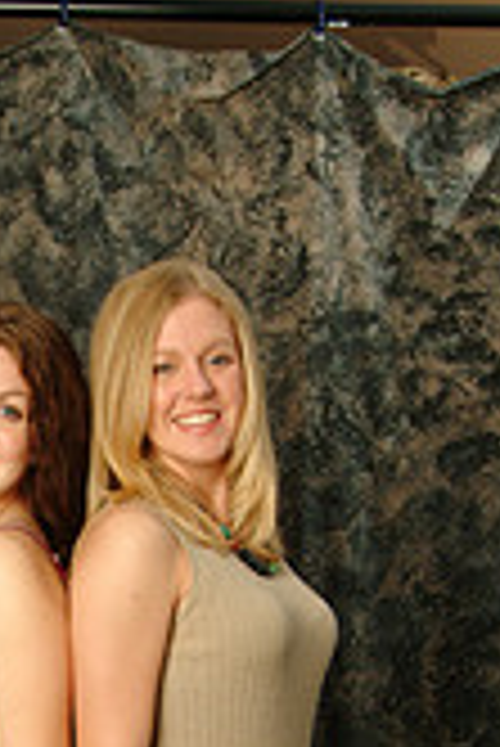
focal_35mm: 114
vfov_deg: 17.3
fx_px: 2370
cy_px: 842
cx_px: 47
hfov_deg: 12.0
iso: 400
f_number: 13
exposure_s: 1/125
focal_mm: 28
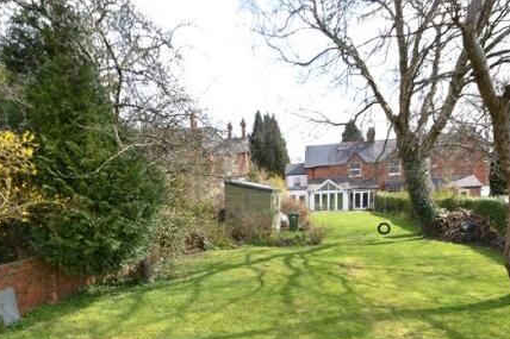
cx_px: 261
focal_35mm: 23
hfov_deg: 76.1
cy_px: 249
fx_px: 326
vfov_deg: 52.9
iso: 100
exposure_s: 1/160
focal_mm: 10
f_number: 6.3
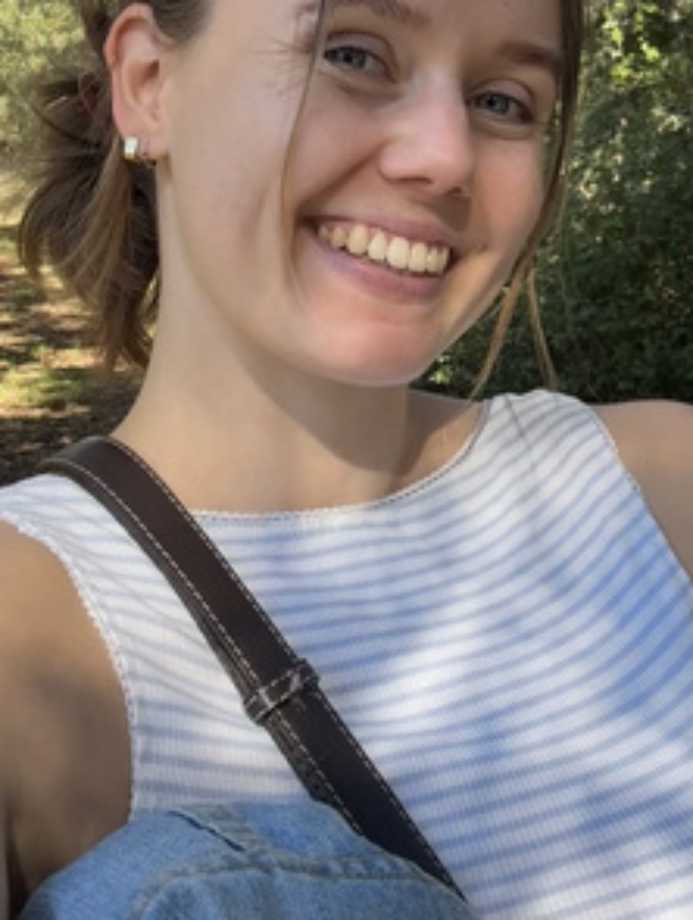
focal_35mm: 52
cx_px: 325
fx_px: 1385
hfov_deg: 28.1
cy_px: 253
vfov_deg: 36.1
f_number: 1.9
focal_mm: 2.69
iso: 50
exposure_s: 1/234
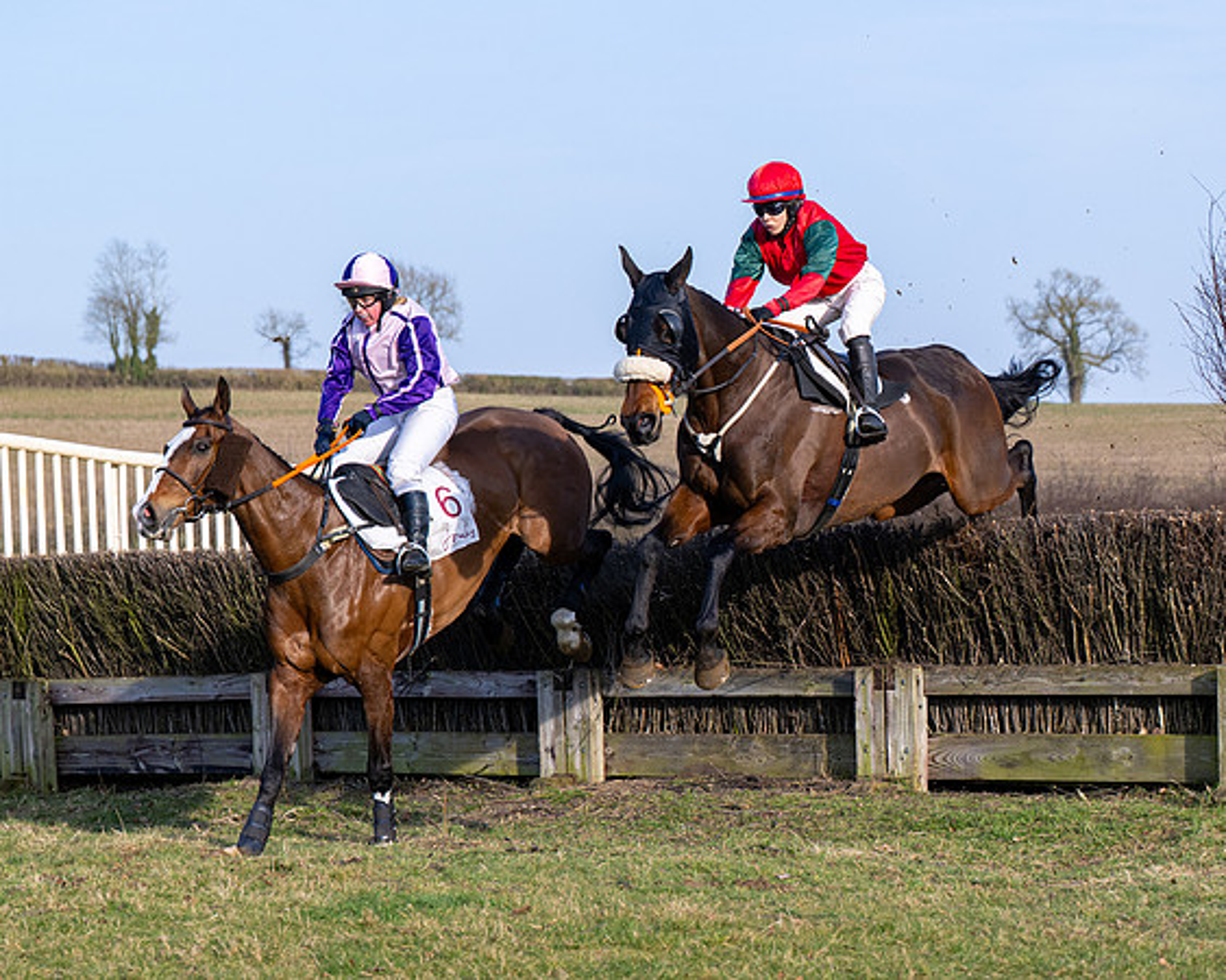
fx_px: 4059
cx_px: 703
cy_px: 459
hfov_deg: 17.2
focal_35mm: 112
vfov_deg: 13.8
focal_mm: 70
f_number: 4
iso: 250
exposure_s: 1/1600
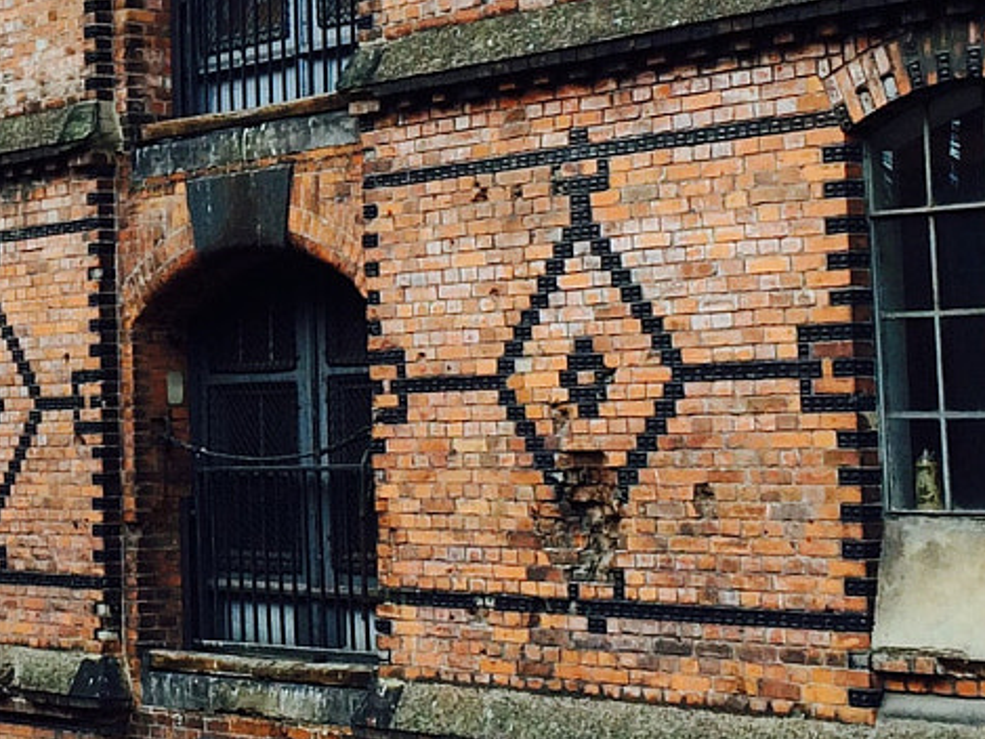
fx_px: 2818
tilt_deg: +7.9
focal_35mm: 99
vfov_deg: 14.8
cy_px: 84
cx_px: -88
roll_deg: -1.5
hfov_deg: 19.1
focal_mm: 4.15
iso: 32
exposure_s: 1/199
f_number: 2.2
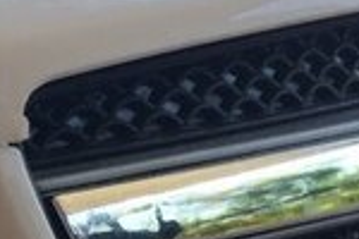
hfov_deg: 14.2
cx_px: -213
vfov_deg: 9.8
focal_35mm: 133
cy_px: 429
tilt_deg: -18.5
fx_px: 1326
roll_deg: +5.9
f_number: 2.2
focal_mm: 4.15
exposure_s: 1/370
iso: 32
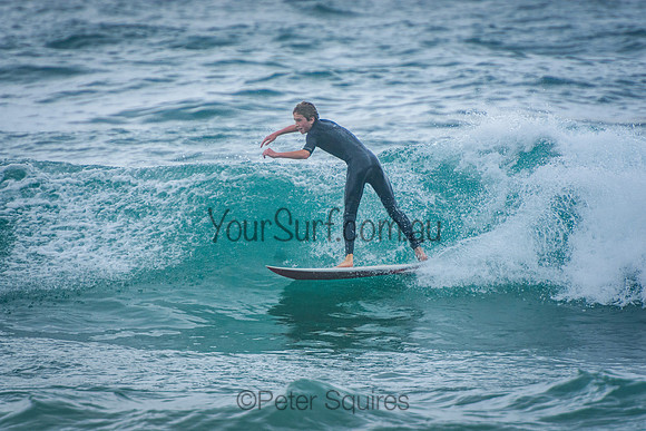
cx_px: 323
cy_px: 216
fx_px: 10769
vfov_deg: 2.3
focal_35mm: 600
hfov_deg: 3.4
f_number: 5.6
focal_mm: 400
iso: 640
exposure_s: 1/2000
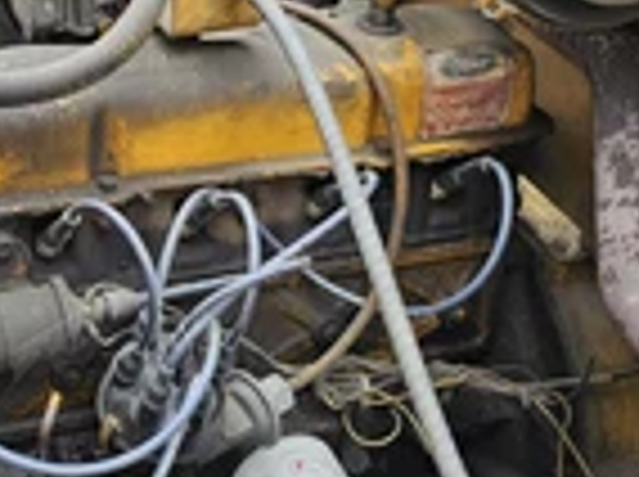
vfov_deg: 22.5
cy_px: 180
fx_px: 1198
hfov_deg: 29.0
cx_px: 99
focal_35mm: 65
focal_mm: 6.3
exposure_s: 1/180
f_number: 1.7
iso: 20
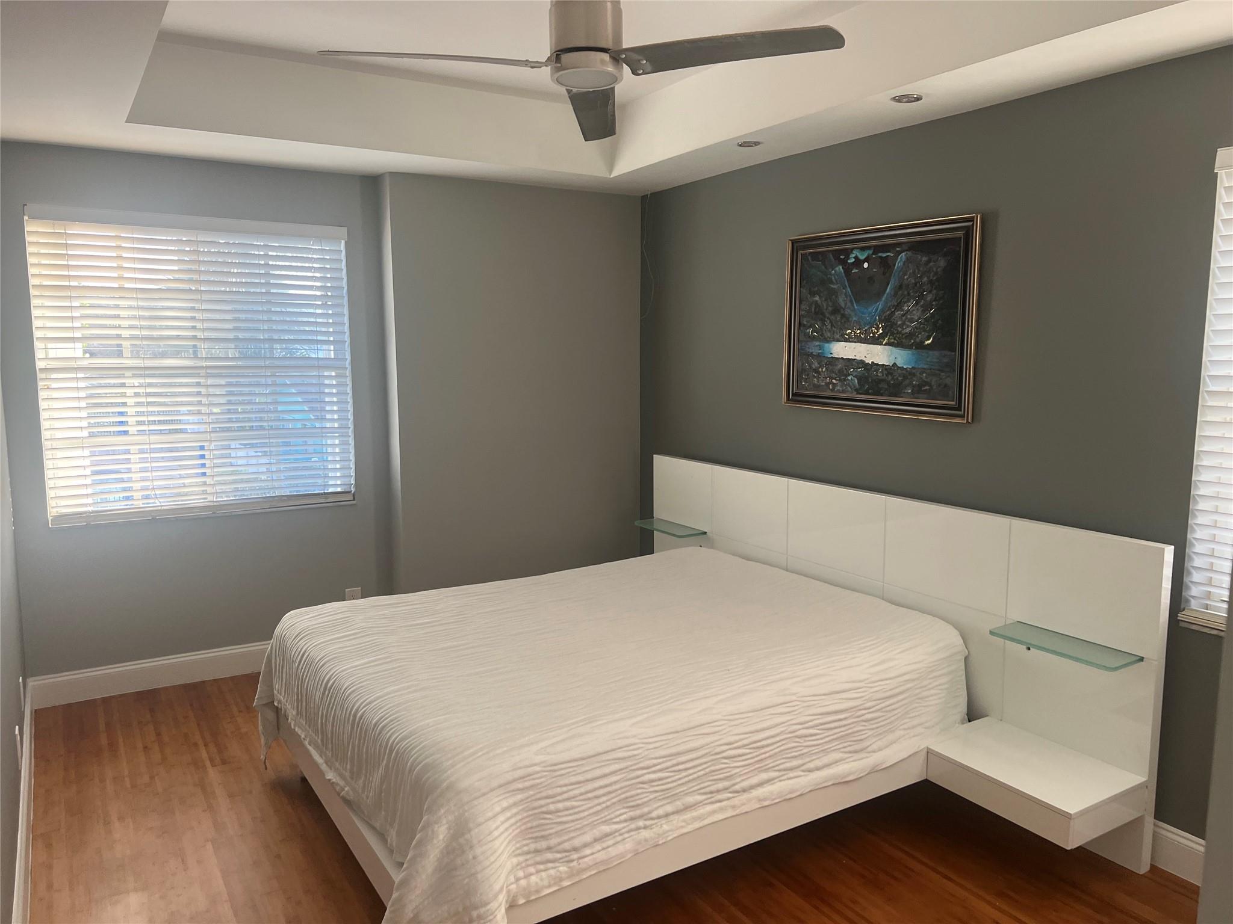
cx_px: 616
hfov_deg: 67.3
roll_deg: +0.0
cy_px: 462
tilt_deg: -8.3
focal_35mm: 26
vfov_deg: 53.1
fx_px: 926
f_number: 1.5
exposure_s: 1/121
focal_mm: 5.7
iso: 100
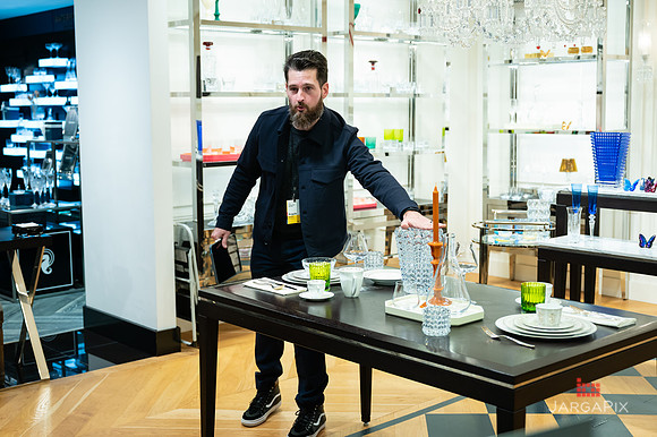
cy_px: 193
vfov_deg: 29.3
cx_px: 332
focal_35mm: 46
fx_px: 837
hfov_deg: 42.9
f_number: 3.2
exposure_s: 1/160
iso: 640
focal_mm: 41
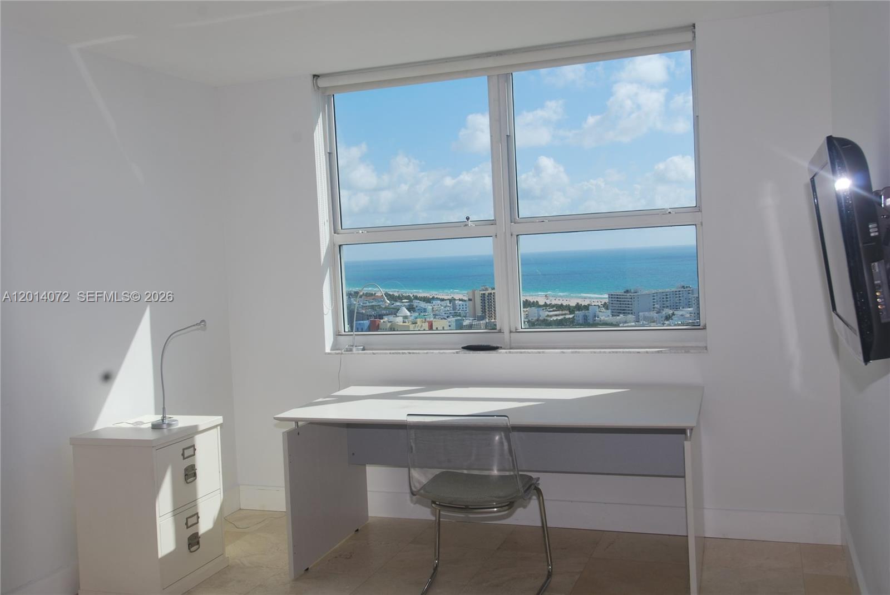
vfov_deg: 36.9
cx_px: 445
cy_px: 298
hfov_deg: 53.1
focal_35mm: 36
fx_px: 891
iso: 100
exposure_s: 1/200
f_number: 10
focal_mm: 24
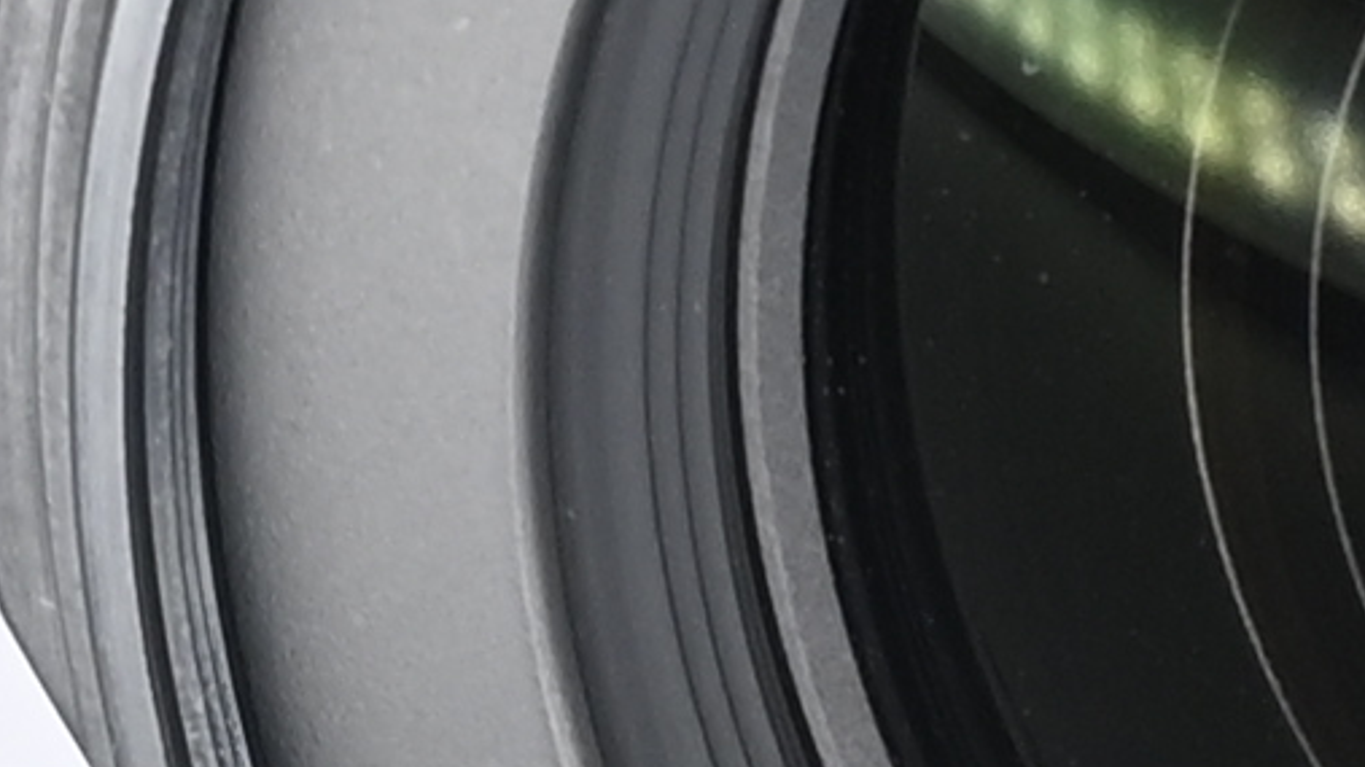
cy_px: 439
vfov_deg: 2.0
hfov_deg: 3.5
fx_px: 22365
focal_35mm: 618
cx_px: 2011
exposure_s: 1/125
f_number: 9
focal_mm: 51
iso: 500
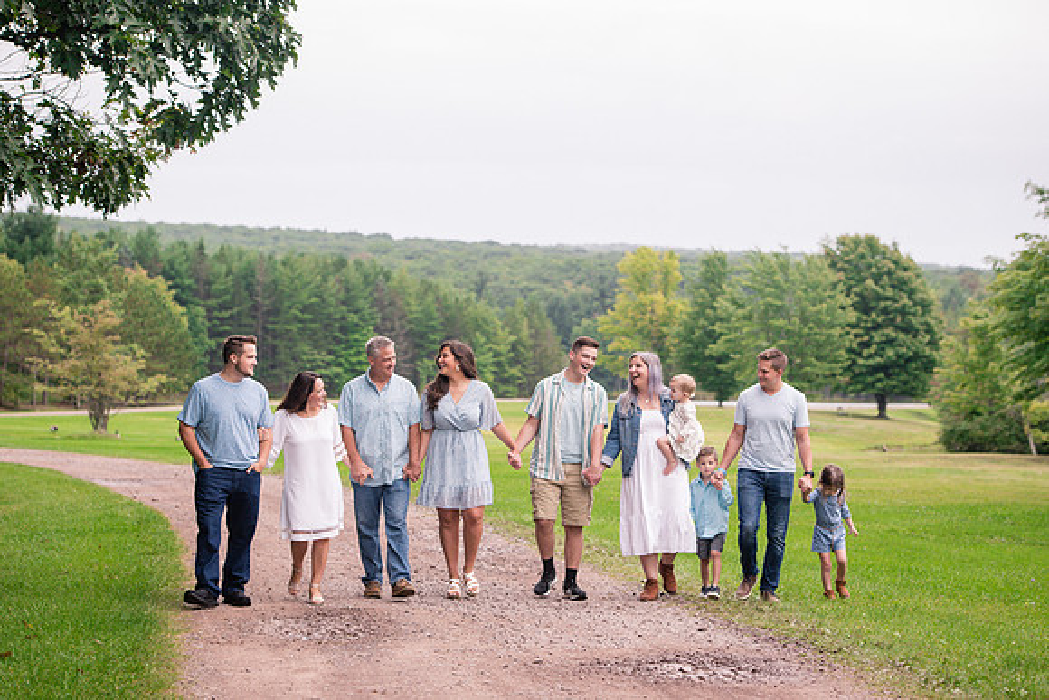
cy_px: 350
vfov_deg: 14.4
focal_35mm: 95
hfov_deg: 21.5
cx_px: 512
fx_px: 2766
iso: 1000
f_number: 4.5
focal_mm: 90
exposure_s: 1/800
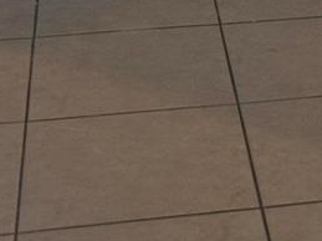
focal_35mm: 142
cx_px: 489
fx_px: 1320
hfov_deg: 13.1
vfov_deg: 8.9
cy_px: -441
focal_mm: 5.4
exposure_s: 1/120
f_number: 1.8
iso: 32
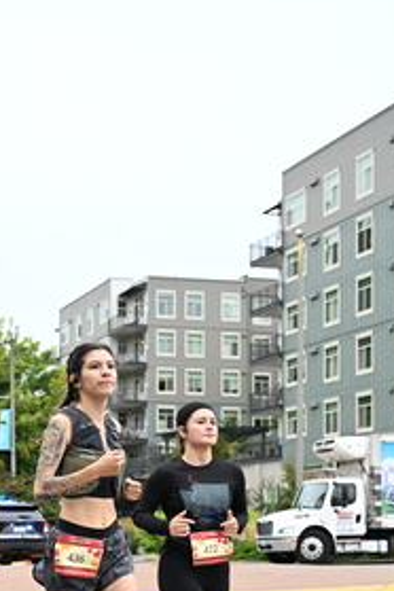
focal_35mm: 69
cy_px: 551
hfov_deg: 19.3
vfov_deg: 28.0
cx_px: 14
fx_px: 1133
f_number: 4
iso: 1600
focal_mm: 35
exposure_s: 1/800
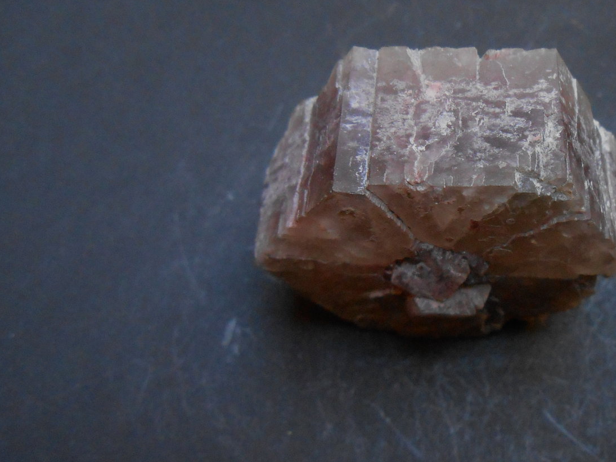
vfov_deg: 37.7
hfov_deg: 47.9
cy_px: 214
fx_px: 676
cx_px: 428
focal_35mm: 38
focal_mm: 4.6
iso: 400
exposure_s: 1/20
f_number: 3.5
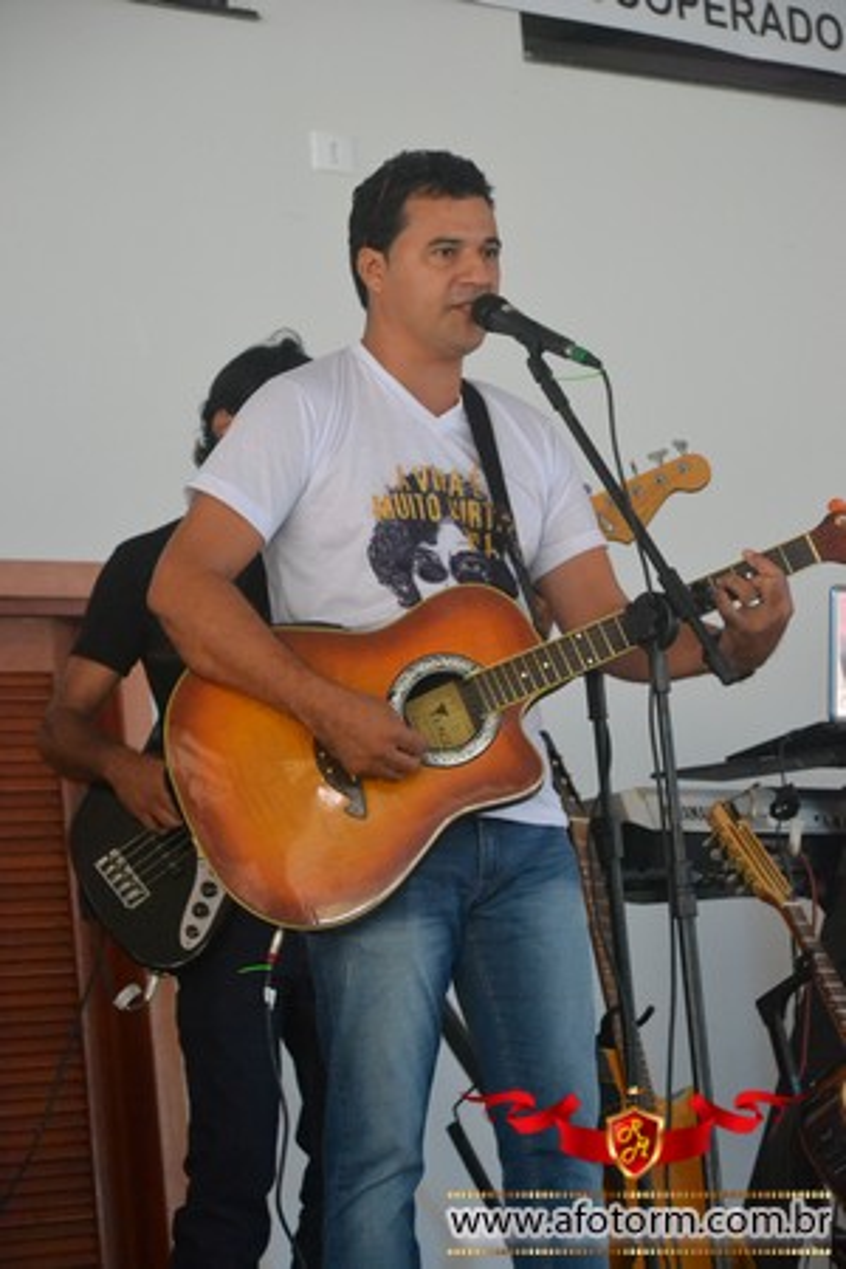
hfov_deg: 10.2
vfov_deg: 15.2
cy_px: 634
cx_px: 423
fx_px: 4758
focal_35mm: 135
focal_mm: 90
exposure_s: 1/100
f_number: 5.6
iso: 3200
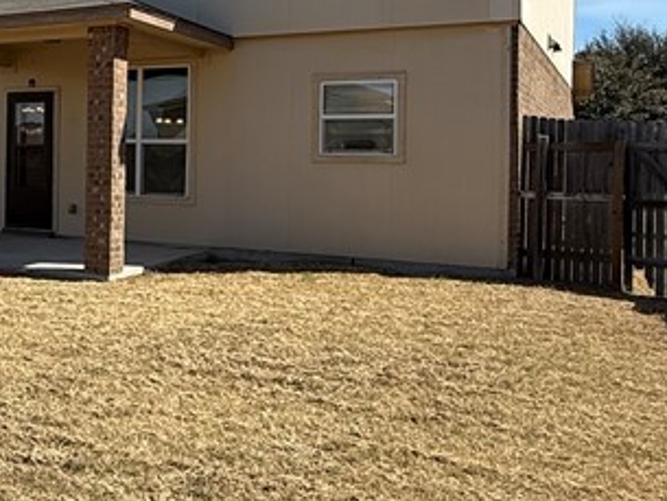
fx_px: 906
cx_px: 46
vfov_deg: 30.6
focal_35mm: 47
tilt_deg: -0.2
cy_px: 158
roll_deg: +1.1
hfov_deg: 37.3
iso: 50
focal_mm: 2.22
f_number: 2.2
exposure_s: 1/1961
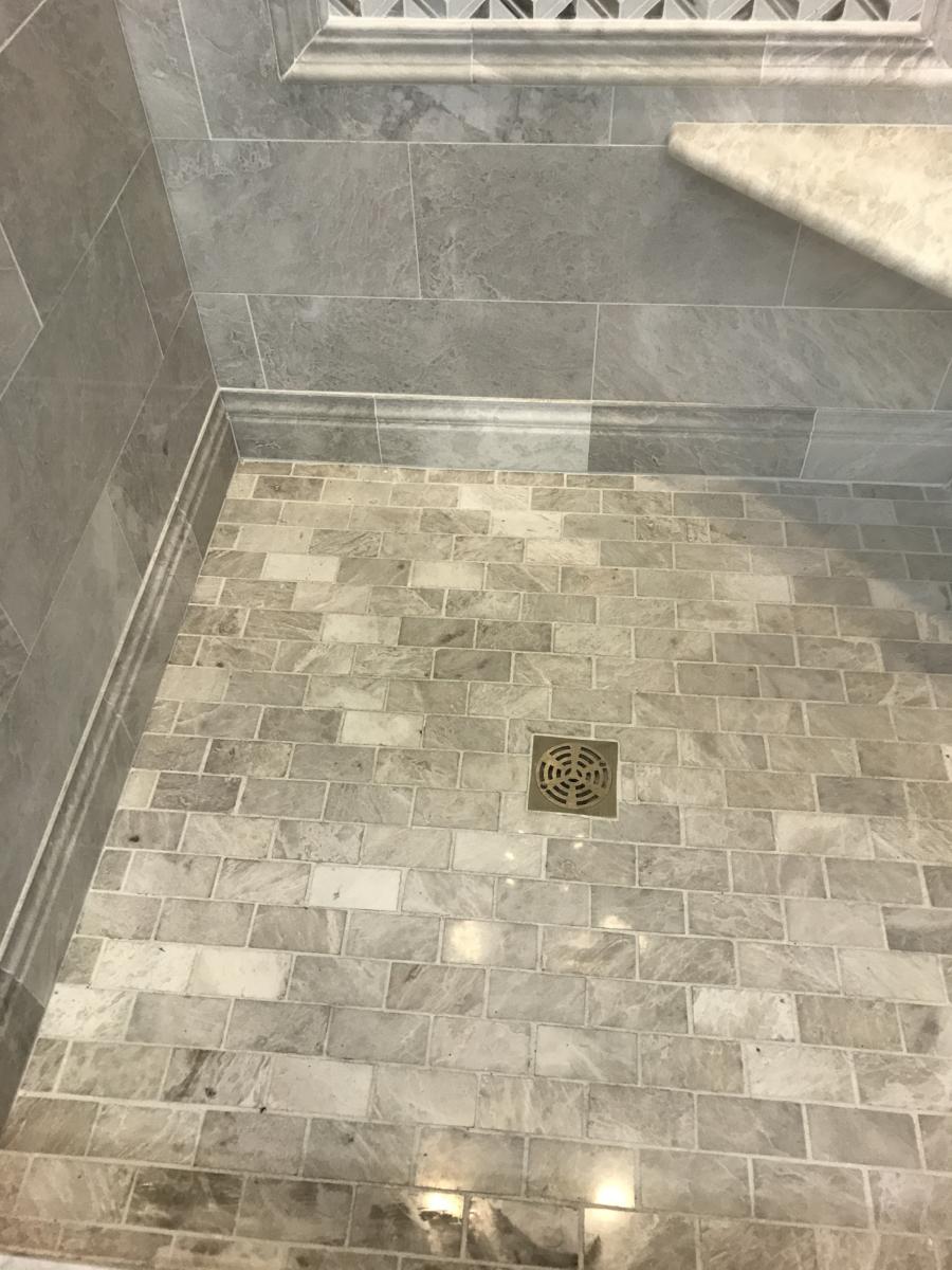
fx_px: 1027
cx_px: 476
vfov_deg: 63.4
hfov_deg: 49.7
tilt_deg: -50.6
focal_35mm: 28
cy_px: 635
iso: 25
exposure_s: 1/40
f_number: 1.8
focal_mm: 3.99
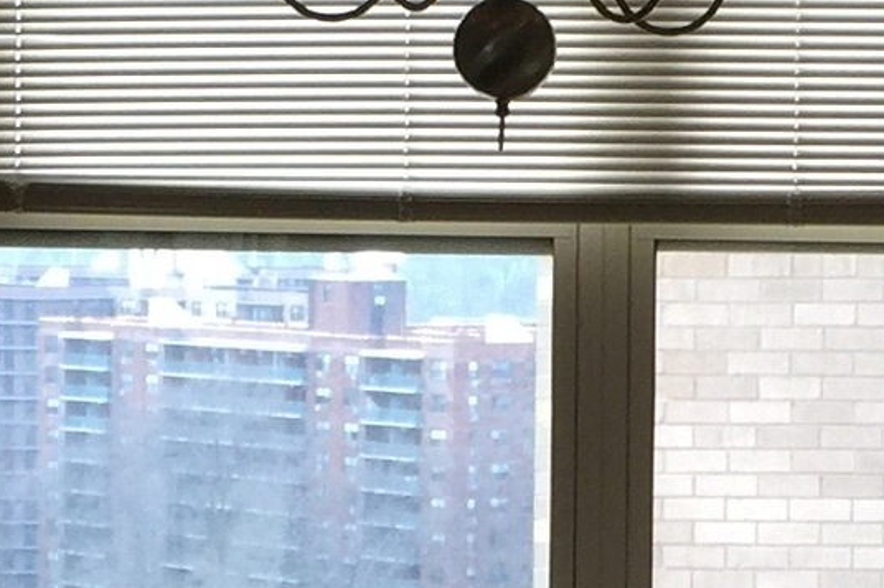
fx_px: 4247
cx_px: 665
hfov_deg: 11.9
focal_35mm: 173
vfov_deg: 7.9
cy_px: 601
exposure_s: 1/30
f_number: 2.2
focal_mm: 4.15
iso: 32
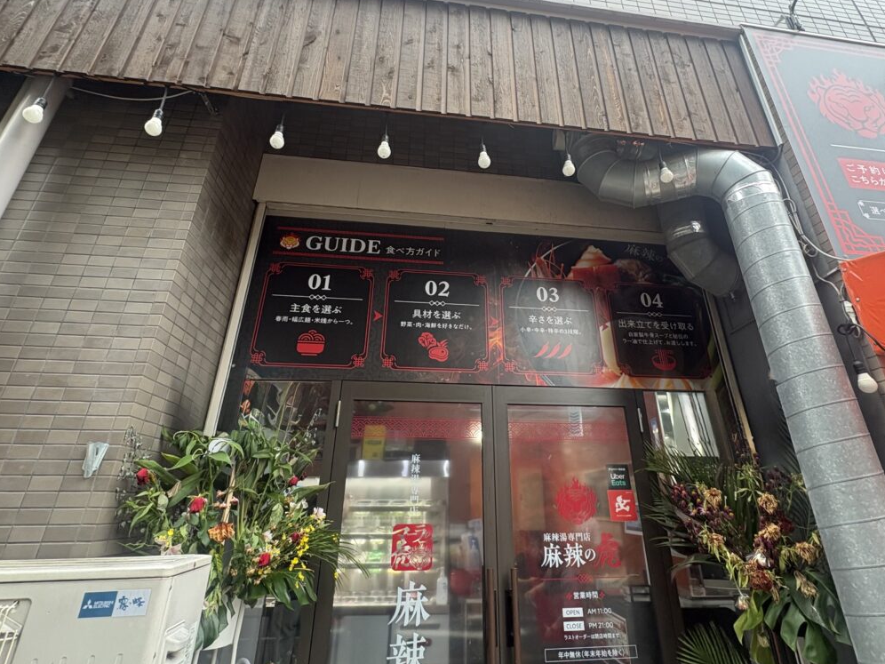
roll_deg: +1.3
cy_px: 288
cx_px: 465
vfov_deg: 71.3
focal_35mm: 18
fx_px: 460
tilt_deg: +26.8
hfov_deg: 87.7
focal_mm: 2.22
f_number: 2.2
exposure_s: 1/99
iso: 160
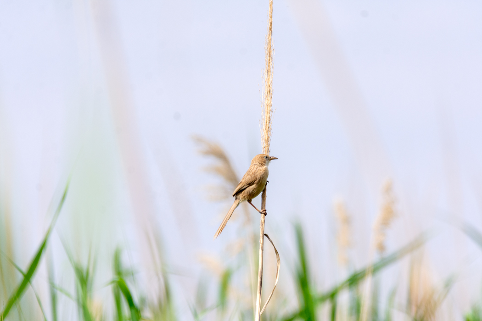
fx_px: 12049
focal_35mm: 900
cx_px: 241
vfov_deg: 1.5
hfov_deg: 2.3
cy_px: 160
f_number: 6.7
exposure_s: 1/3000
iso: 640
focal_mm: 600
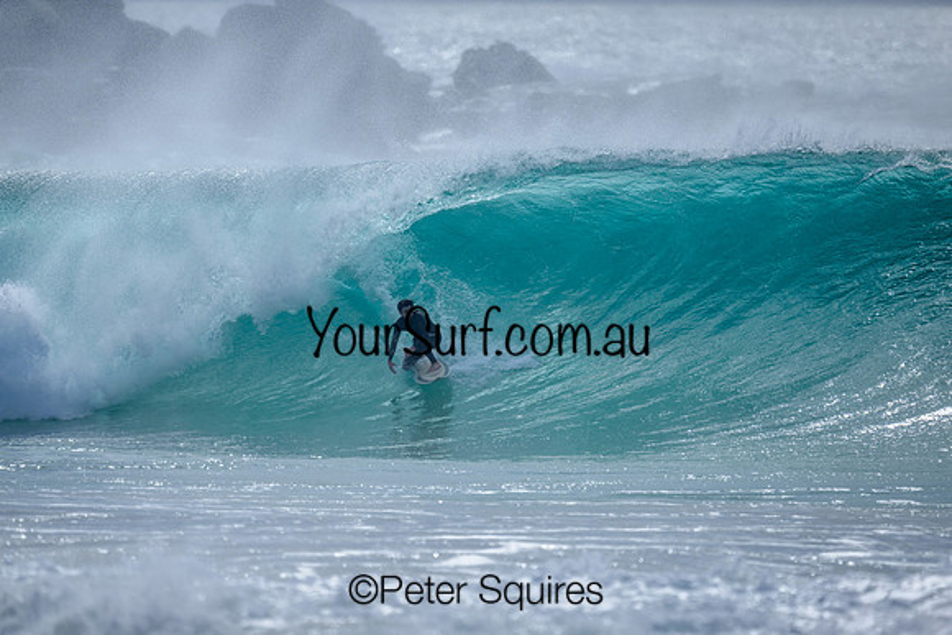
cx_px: 476
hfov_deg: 2.6
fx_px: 21160
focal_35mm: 800
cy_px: 318
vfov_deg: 1.7
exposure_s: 1/2000
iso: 140
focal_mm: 800
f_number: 6.3
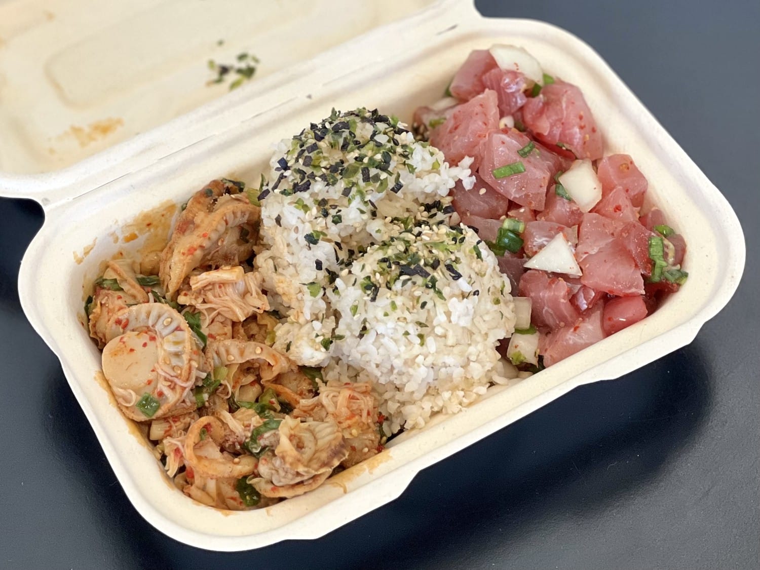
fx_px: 1691
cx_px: 380
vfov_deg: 19.1
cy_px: 285
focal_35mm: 77
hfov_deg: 25.3
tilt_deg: -54.5
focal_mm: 9
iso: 200
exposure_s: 1/75
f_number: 2.8
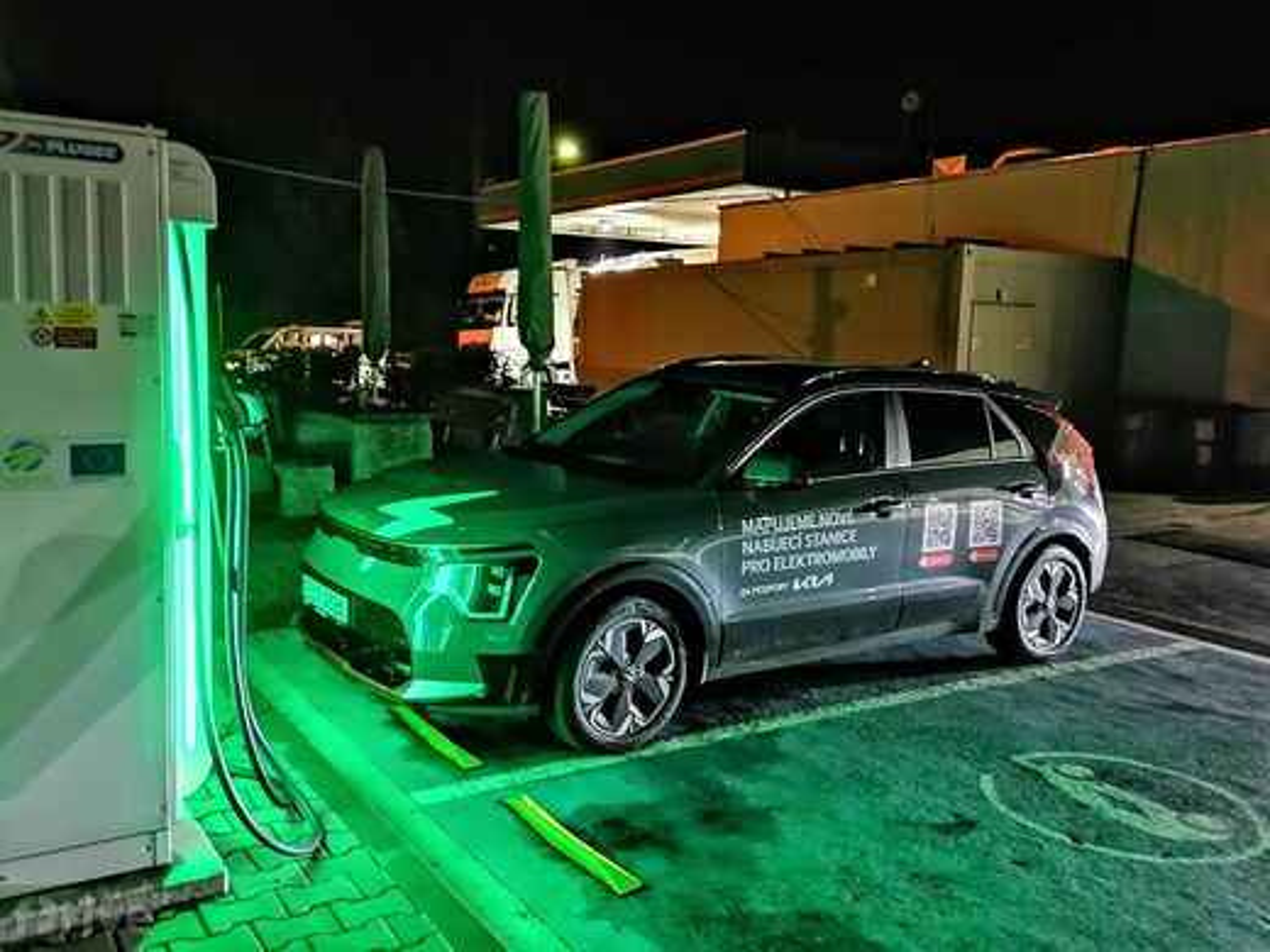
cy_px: 476
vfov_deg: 45.4
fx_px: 1137
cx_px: 635
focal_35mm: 31
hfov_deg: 58.4
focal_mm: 5.3
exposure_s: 1/1.67
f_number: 1.8
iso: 1000
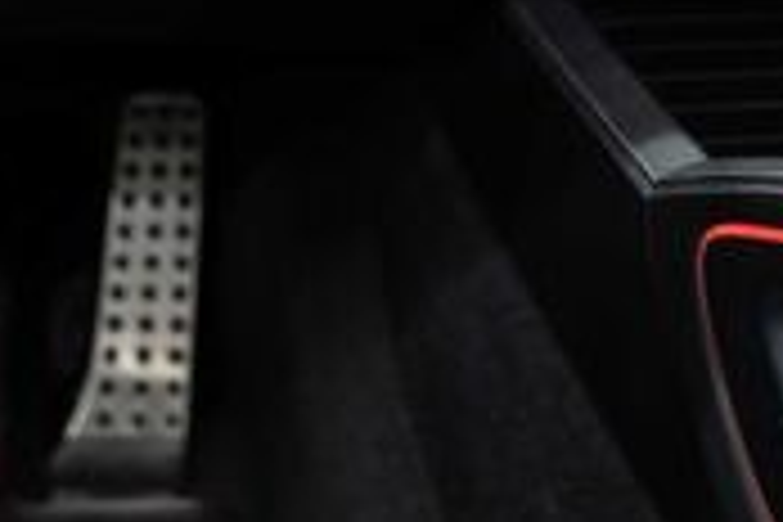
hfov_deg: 19.0
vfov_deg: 12.1
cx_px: -86
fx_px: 2240
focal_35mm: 103
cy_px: -434
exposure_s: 1/40
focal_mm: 28
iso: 640
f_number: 3.2
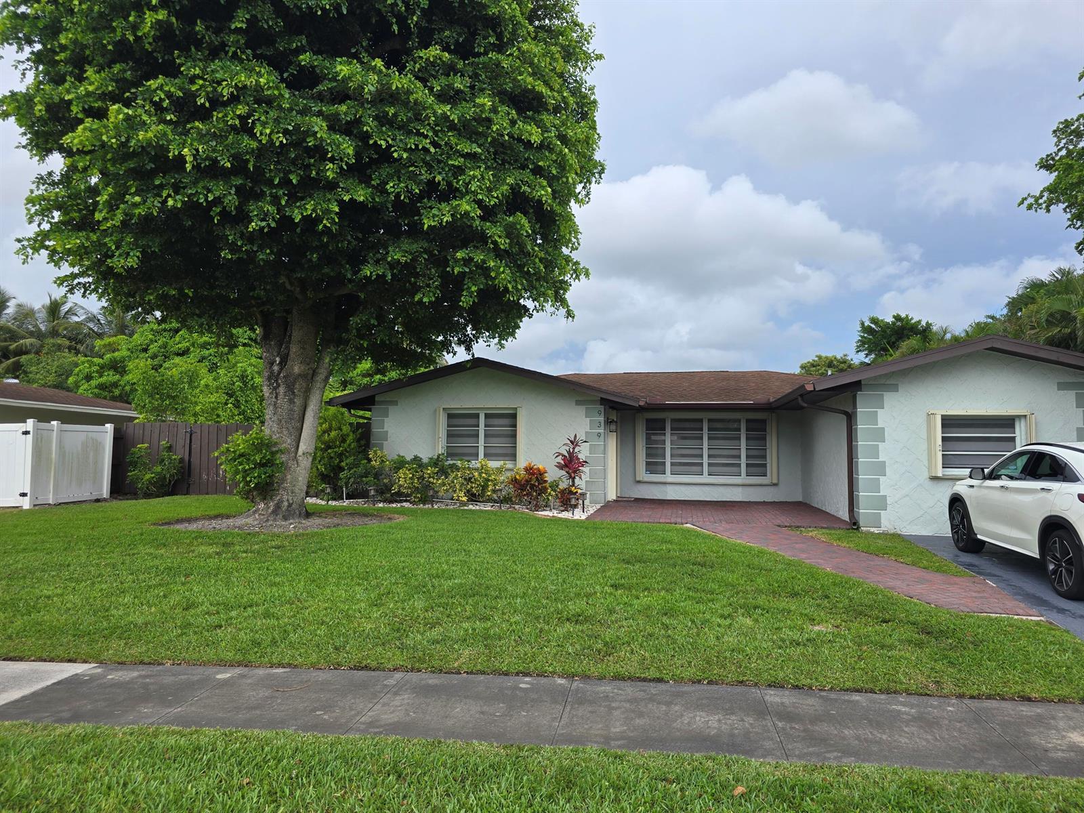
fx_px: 720
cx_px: 542
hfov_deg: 73.9
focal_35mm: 23
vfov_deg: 58.9
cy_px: 406
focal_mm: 6.3
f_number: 1.7
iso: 12
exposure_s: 1/291
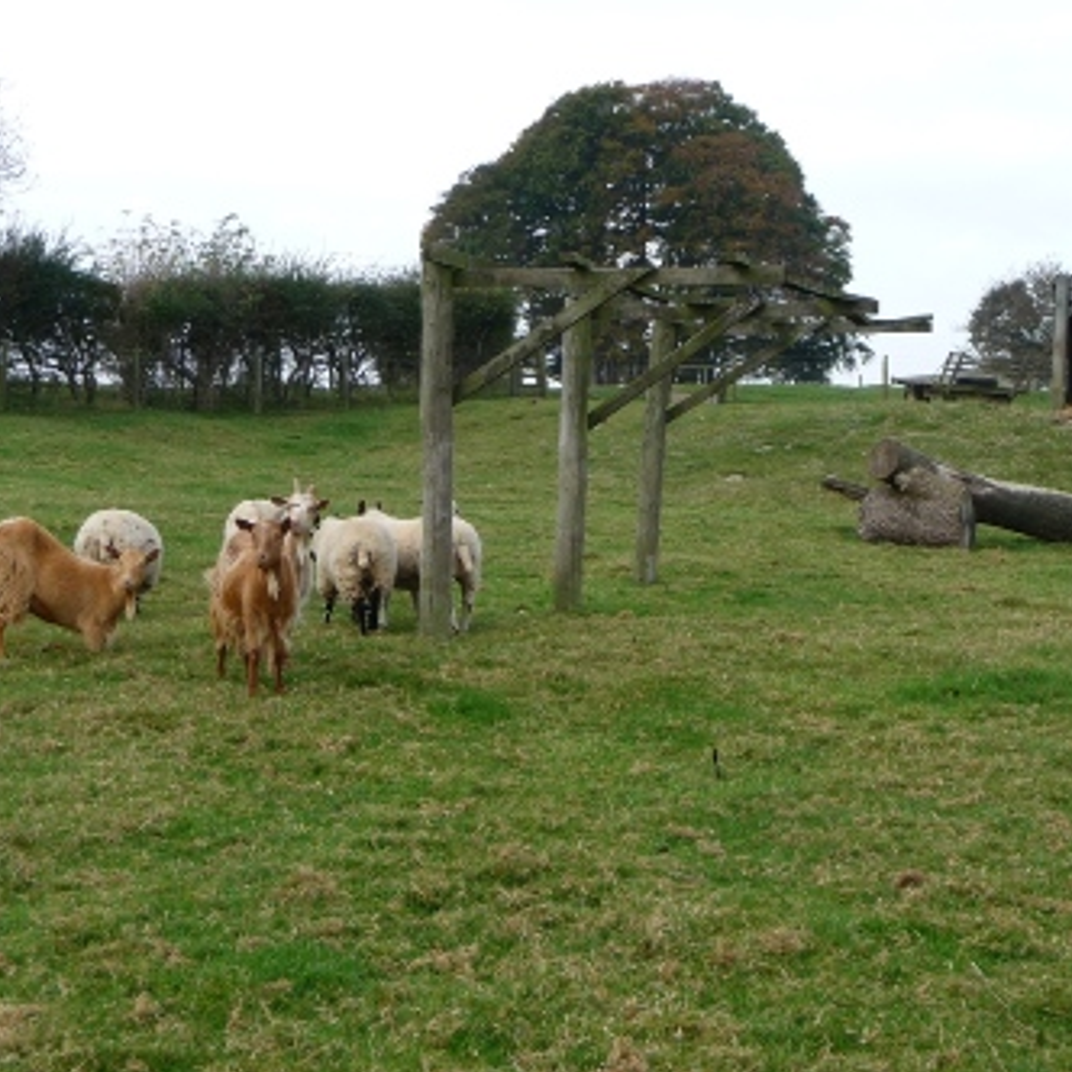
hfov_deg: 21.6
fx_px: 2803
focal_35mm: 80
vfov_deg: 21.7
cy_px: 533
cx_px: 578
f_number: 4.5
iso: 100
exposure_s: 1/160
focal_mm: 11.3
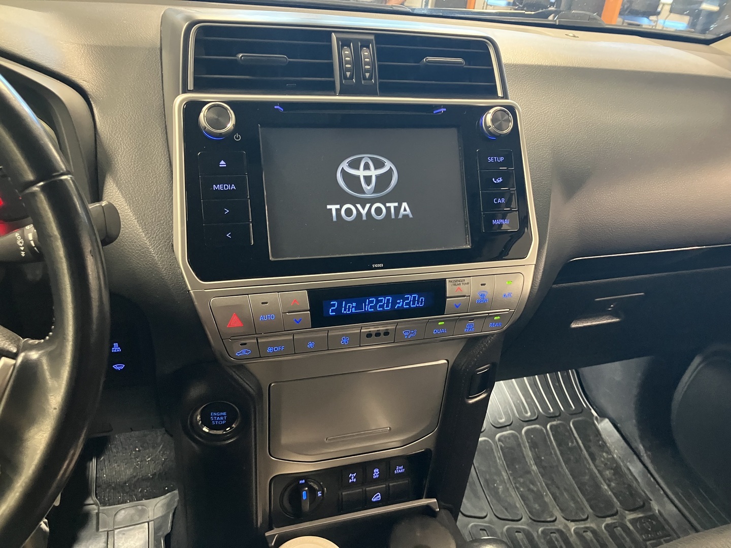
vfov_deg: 49.7
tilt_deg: -30.1
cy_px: 274
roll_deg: -5.8
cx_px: 366
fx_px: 591
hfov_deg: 63.4
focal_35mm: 28
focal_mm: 3.99
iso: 500
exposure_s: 1/30
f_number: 1.8
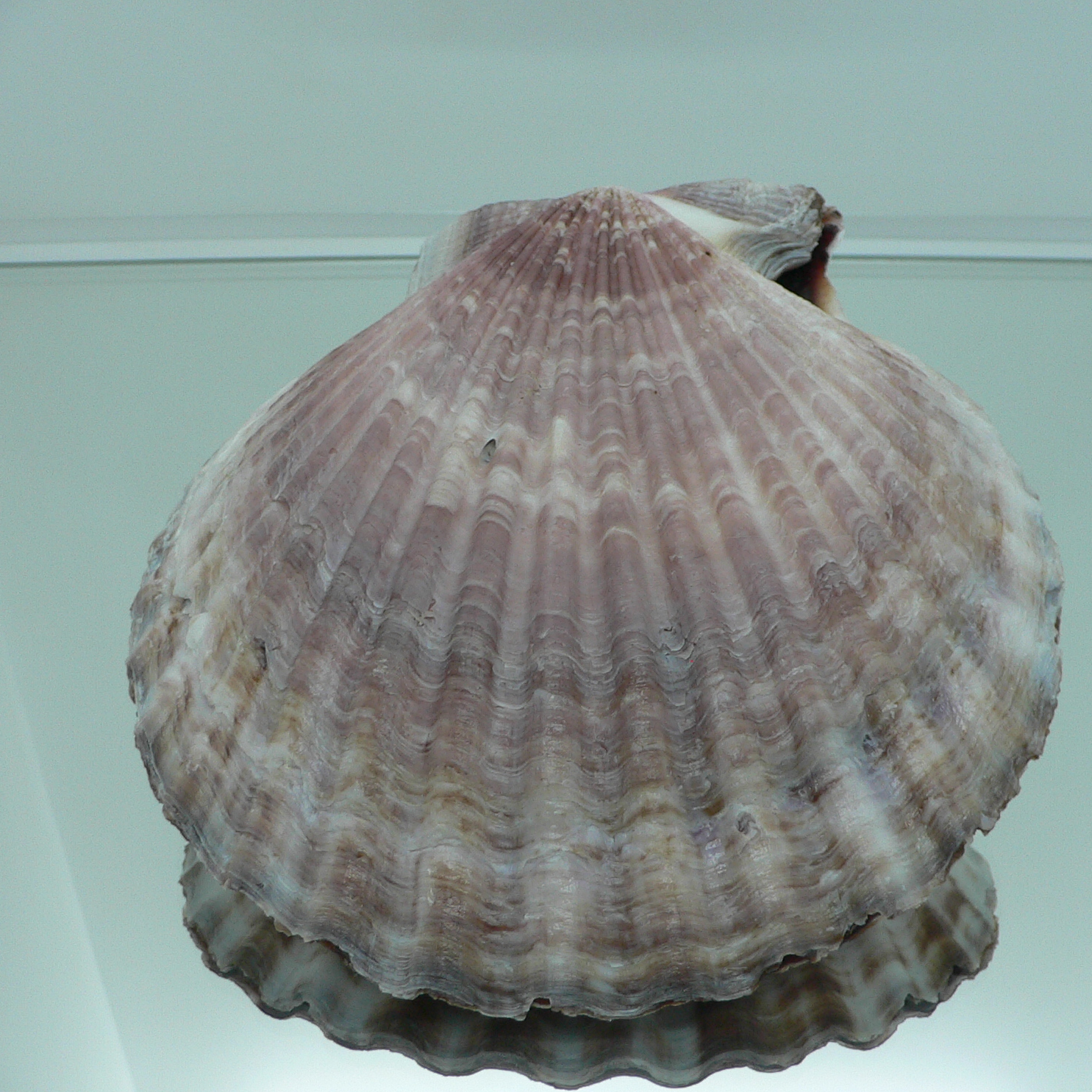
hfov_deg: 40.0
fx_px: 1499
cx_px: 609
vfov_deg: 40.0
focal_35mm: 42
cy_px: 552
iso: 100
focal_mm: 4.6
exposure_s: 1/60
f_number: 2.8
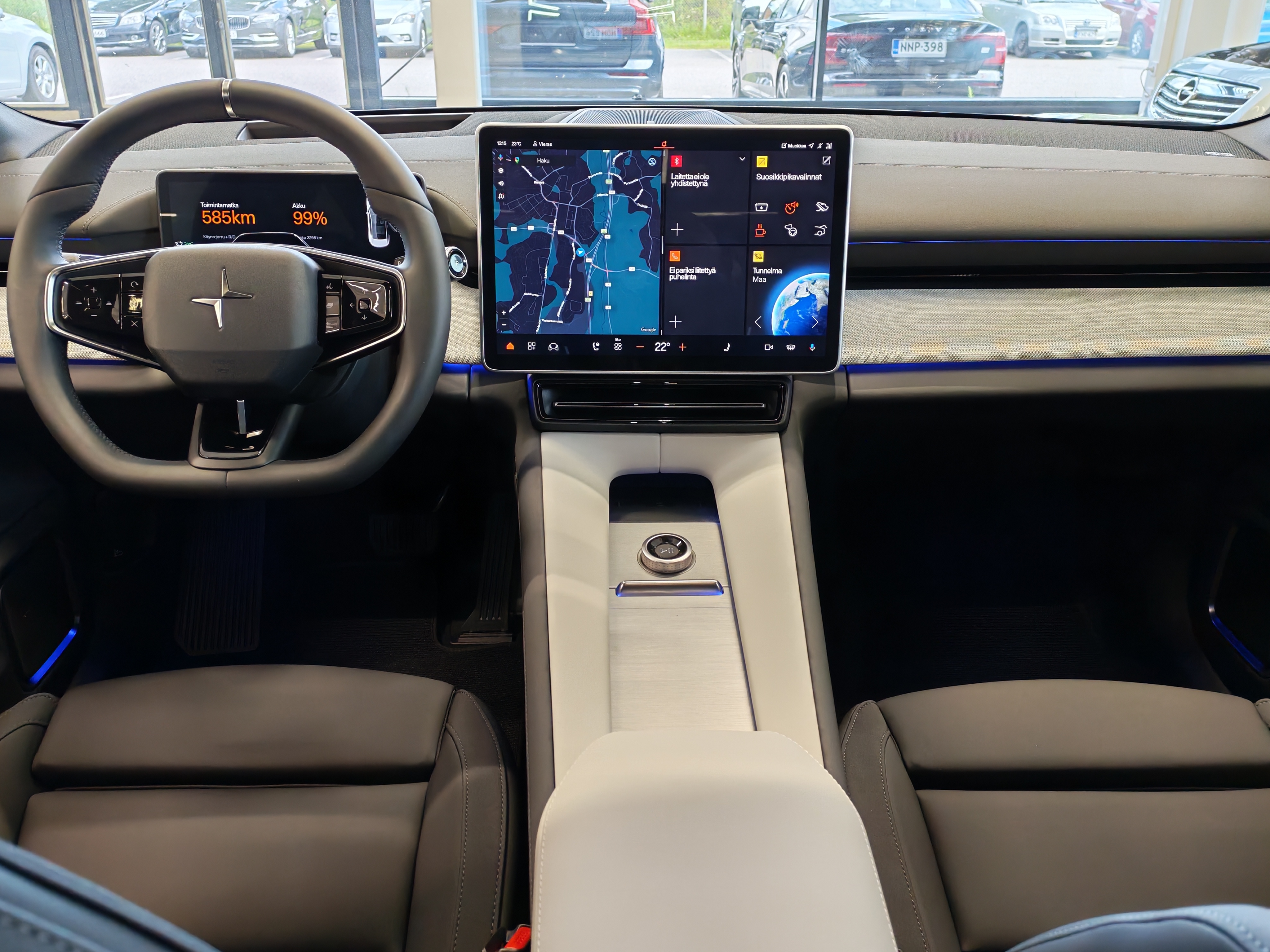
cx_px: 635
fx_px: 1137
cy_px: 476
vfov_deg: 45.4
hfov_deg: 58.4
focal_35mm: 31
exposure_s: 1/100
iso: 640
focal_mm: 6.12
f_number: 1.9
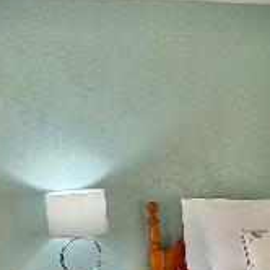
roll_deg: +2.8
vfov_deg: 21.8
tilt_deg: -10.6
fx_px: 679
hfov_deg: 22.2
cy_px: 259
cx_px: 208
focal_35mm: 77
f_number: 1.8
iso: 64
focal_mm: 3
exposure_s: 1/122
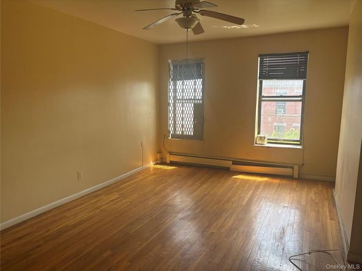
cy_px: 136
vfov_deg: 53.0
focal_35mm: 26
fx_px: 272
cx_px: 181
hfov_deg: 67.3
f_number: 1.6
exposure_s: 1/236
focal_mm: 5.96
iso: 100
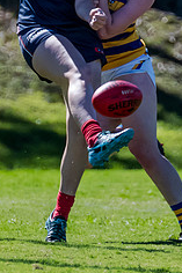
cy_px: 113
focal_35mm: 2160
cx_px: 79
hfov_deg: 0.6
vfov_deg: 1.0
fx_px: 16403
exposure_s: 1/1600
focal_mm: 420
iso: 800
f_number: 7.1
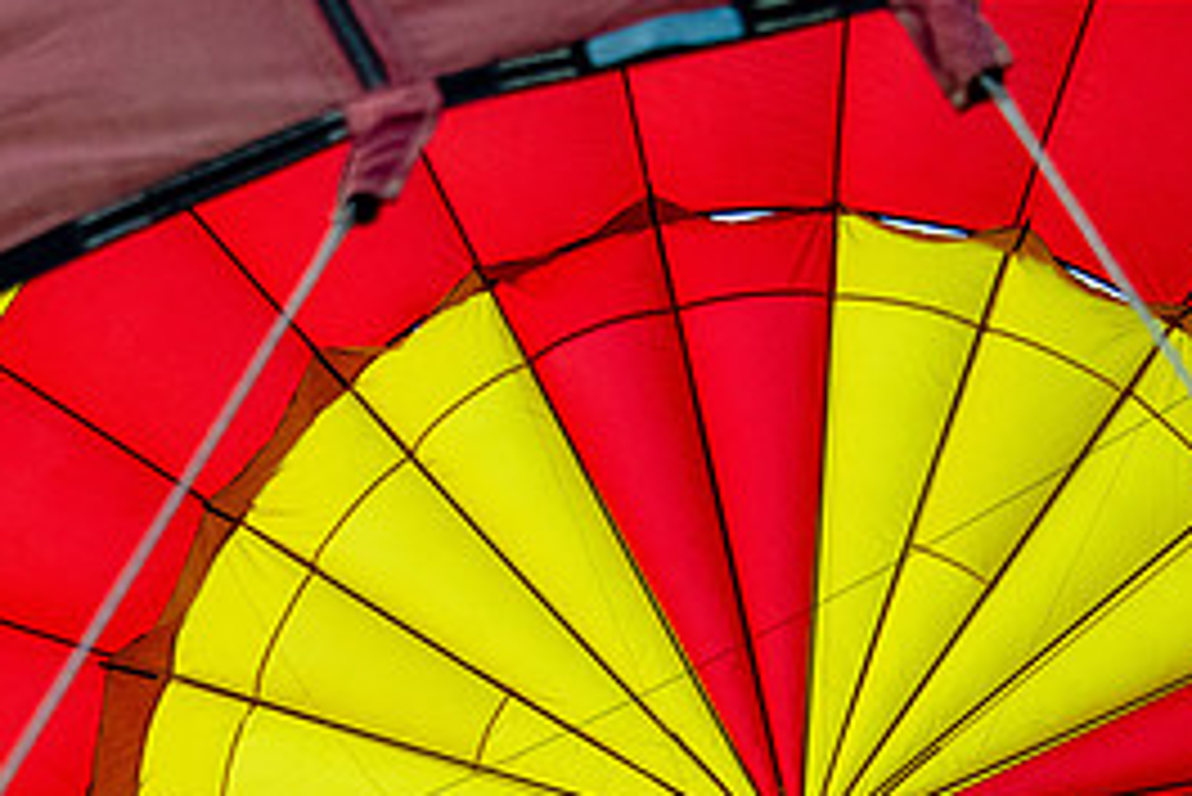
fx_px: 4671
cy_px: 917
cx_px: 738
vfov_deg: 9.6
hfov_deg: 14.5
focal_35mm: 141
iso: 1600
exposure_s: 1/2500
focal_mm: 56
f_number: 4.5
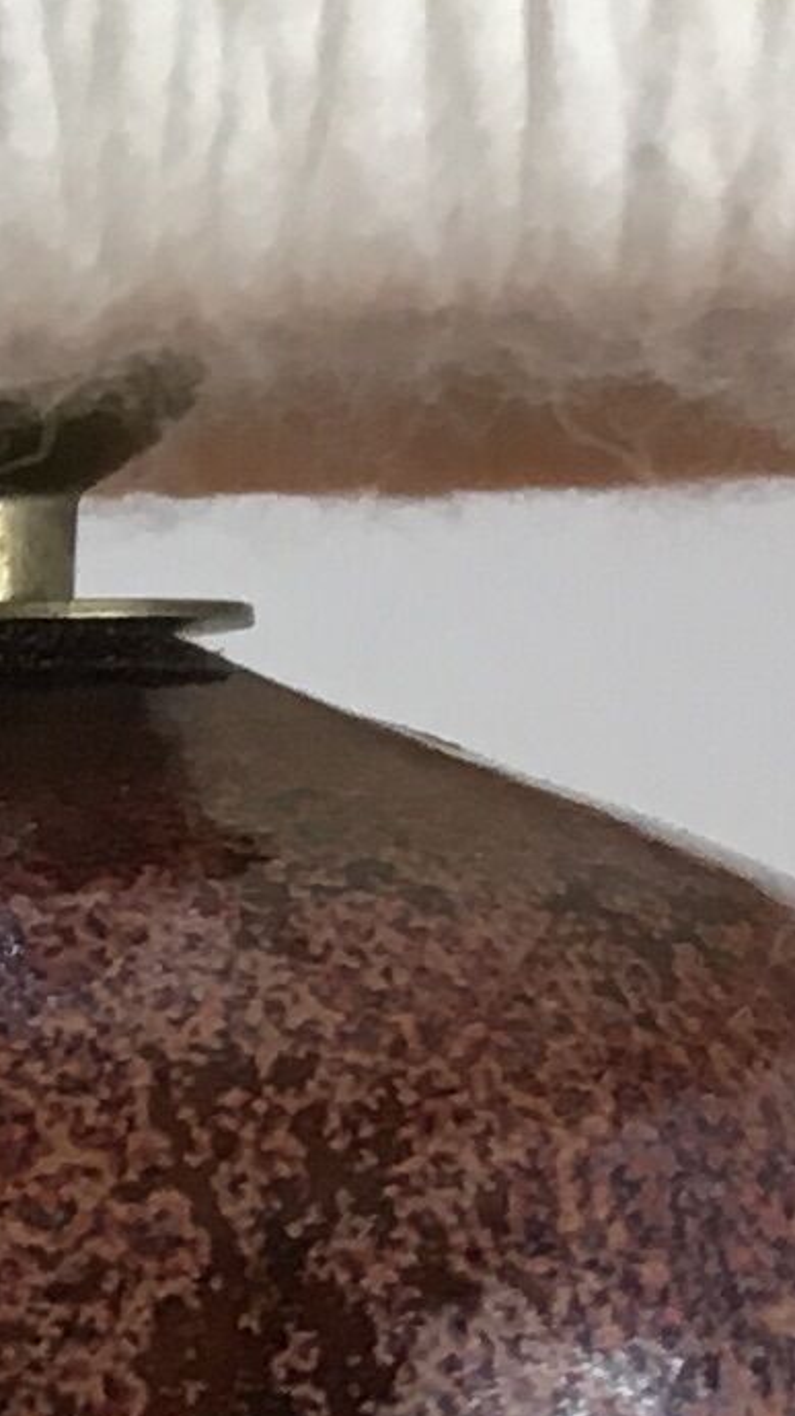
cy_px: 1987
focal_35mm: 185
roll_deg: +0.1
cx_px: -2418
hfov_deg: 5.6
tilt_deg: -9.0
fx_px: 6941
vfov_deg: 11.3
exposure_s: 1/33
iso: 32
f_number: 2.2
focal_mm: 4.15
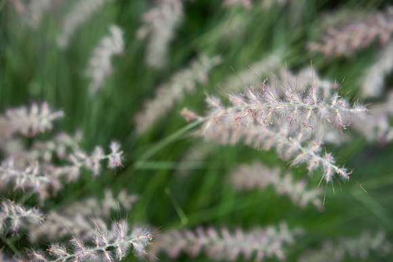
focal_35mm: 60
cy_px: 131
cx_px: 196
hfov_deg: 33.4
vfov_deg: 22.6
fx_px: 655
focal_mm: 60
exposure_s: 1/160
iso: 500
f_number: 4.5
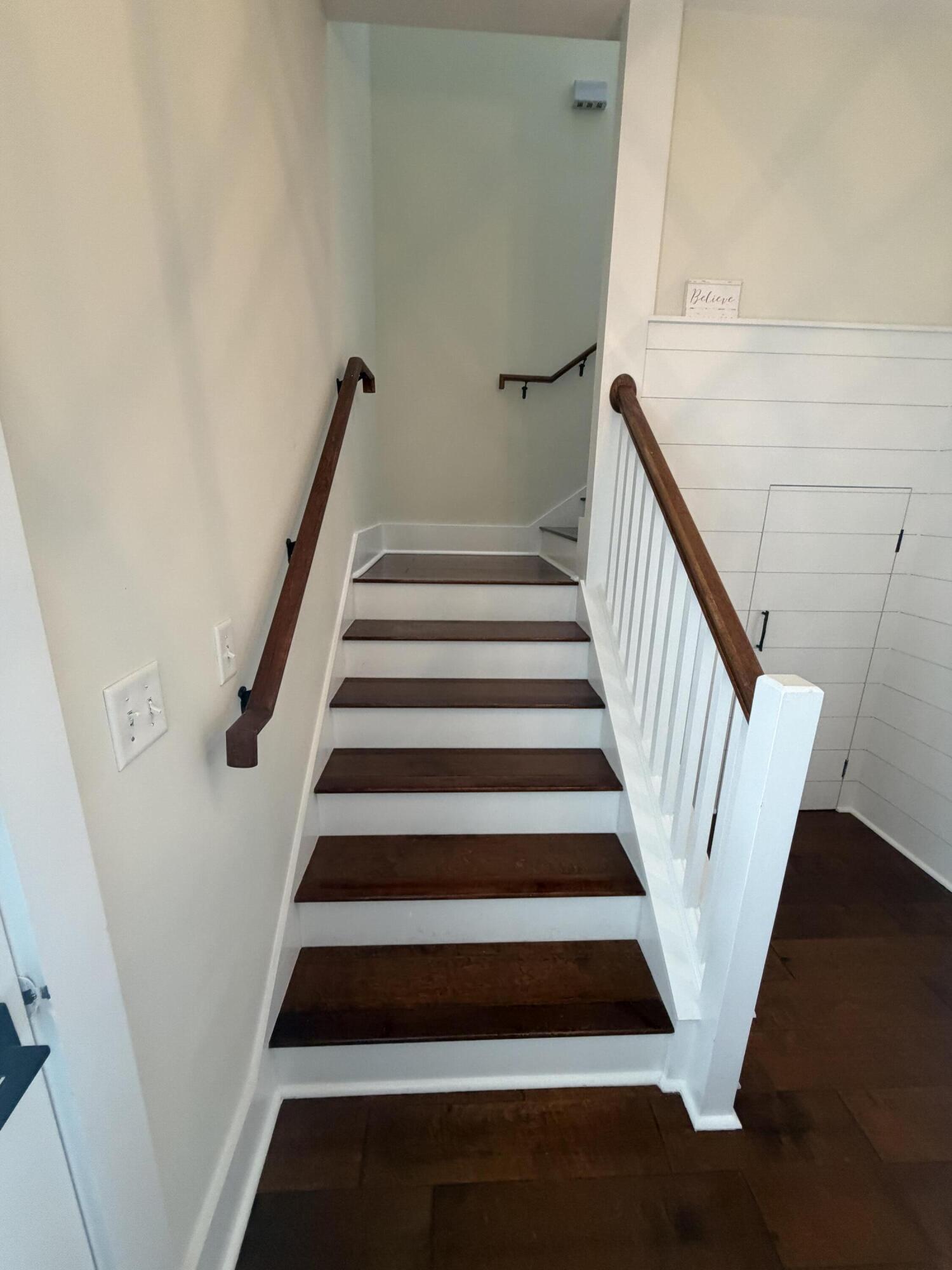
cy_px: 635
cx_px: 476
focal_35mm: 14
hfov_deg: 85.7
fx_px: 513
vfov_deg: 102.1
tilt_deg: -10.2
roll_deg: -1.4
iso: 320
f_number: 2.2
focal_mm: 2.22
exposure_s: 1/120
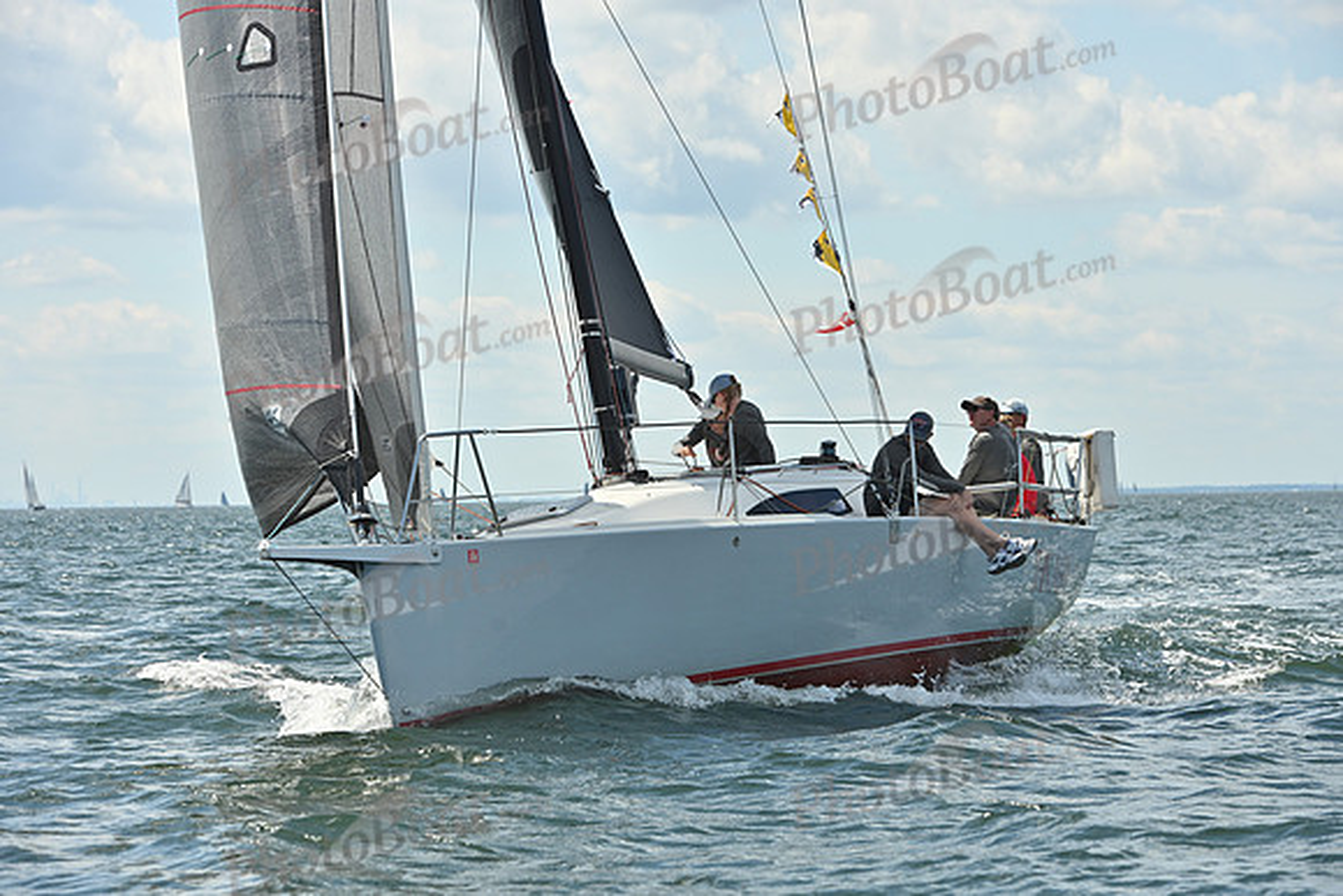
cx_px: 672
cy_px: 448
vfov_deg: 10.6
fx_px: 4851
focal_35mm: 130
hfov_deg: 15.8
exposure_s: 1/1250
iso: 250
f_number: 8
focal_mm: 130
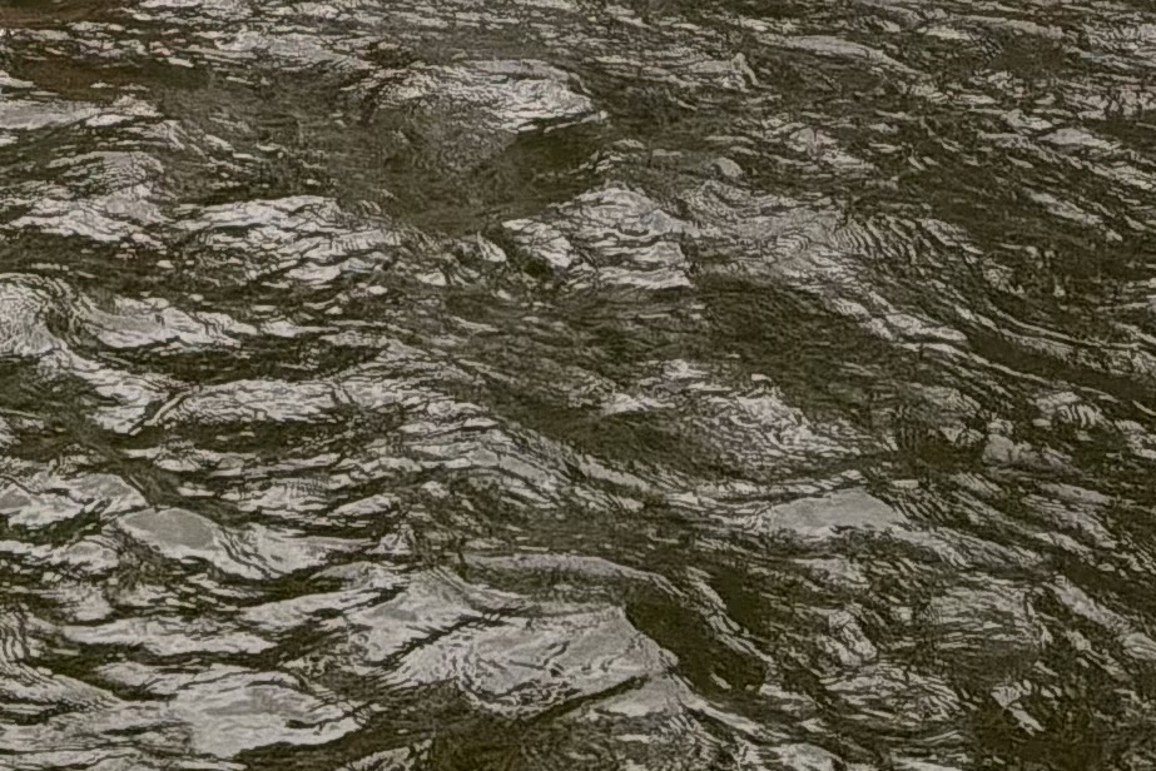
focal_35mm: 109
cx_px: 90
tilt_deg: +4.2
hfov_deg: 18.4
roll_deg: -0.8
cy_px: -1253
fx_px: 3501
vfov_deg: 10.3
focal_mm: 6.76
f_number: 1.78
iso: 100
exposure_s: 1/478
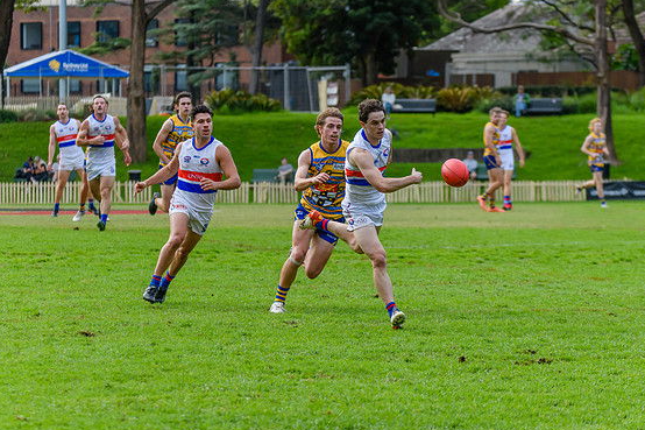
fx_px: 4281
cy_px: 199
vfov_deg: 5.7
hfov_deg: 8.6
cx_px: 356
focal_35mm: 239
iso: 1100
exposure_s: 1/1600
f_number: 5
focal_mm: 170
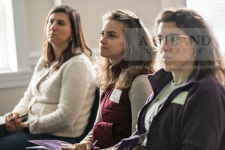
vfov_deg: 8.1
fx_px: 1063
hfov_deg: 12.1
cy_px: 75
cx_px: 112
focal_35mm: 170
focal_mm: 170
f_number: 3.2
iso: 800
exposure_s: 1/200
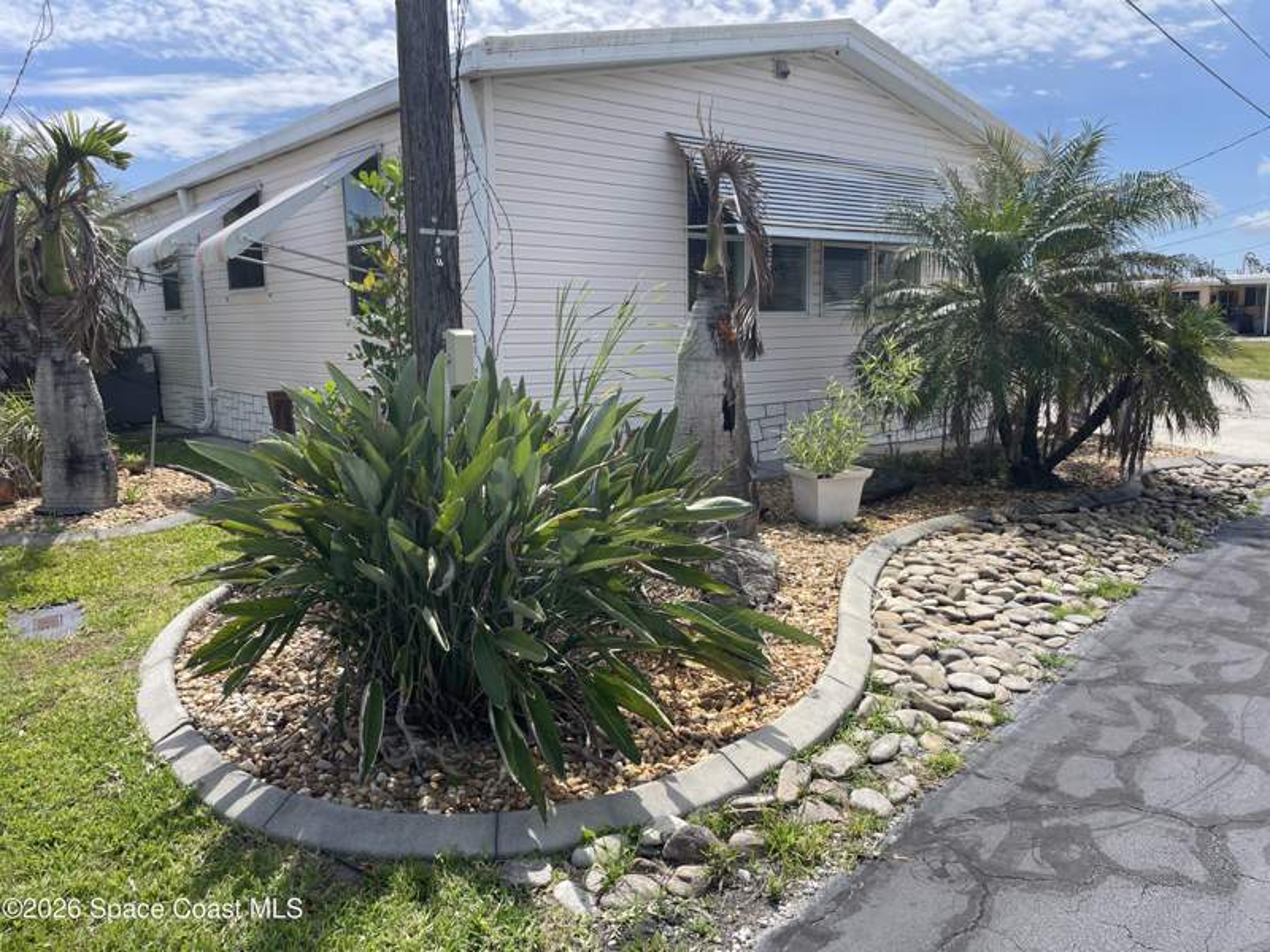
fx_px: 954
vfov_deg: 53.1
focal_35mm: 26
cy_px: 476
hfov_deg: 67.3
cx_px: 635
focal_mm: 4.2
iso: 32
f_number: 1.6
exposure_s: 1/2564
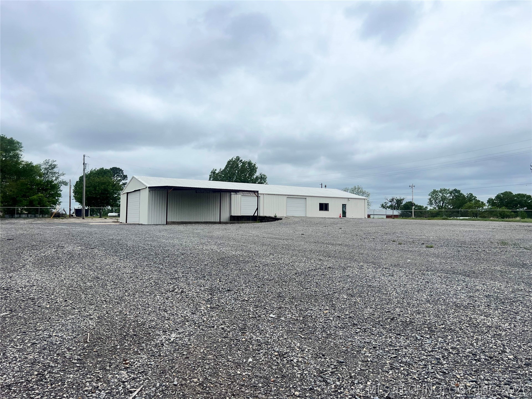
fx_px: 400
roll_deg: -0.9
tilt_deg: +2.8
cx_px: 266
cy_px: 200
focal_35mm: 26
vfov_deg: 53.1
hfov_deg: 67.3
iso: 50
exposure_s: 1/5319
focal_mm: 5.7
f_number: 1.5
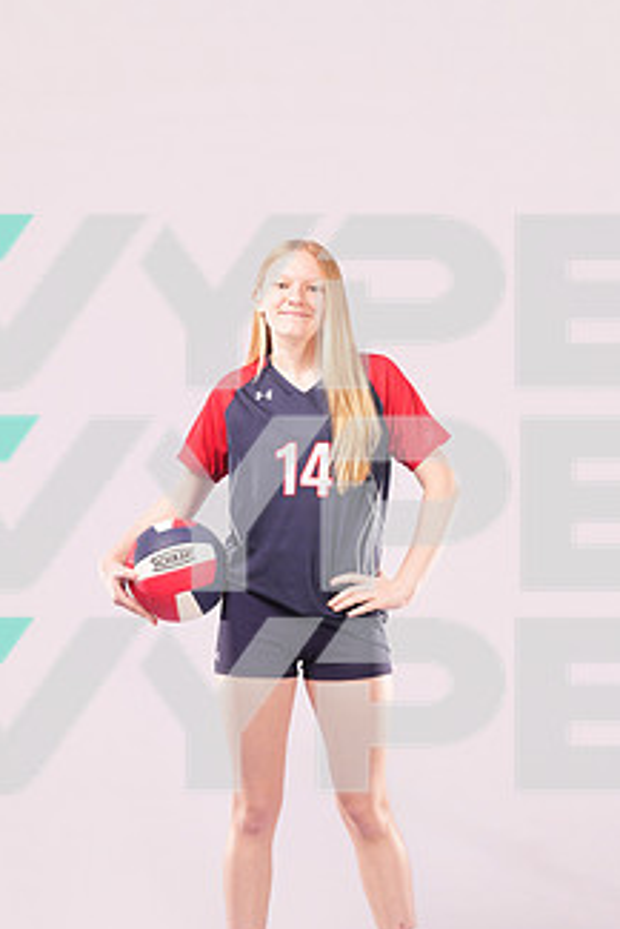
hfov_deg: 25.1
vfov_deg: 36.8
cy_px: 506
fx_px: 1393
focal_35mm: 54
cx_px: 289
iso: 200
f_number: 6.3
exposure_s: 1/100
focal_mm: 39
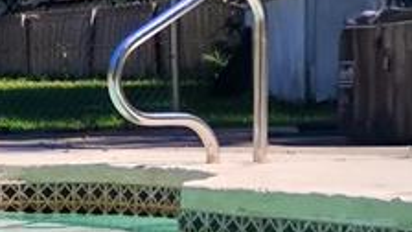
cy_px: 177
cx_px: -394
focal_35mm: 139
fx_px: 1519
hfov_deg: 13.4
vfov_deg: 8.7
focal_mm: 4.26
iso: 100
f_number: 1.8
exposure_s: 1/834
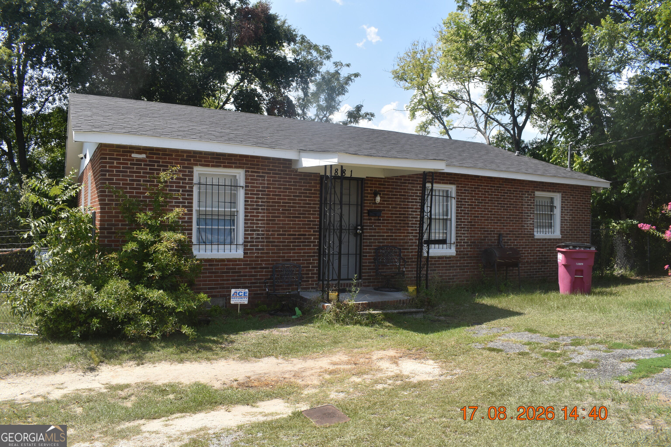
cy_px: 224
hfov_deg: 67.4
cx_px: 336
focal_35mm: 27
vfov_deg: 47.9
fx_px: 503
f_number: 8
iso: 125
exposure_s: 1/250
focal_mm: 18
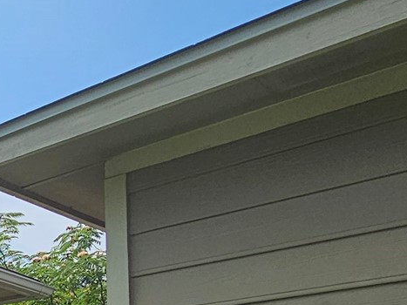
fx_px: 670
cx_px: -299
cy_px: 425
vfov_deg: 22.2
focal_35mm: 57
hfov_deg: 22.5
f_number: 2.2
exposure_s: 1/3427
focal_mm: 2.2
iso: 50
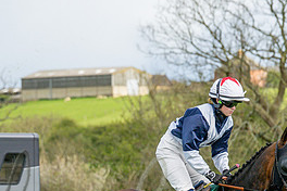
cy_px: 232
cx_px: 230
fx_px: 3205
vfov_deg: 3.4
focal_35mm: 402
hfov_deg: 5.1
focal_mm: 105
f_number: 4
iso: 400
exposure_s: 1/3200
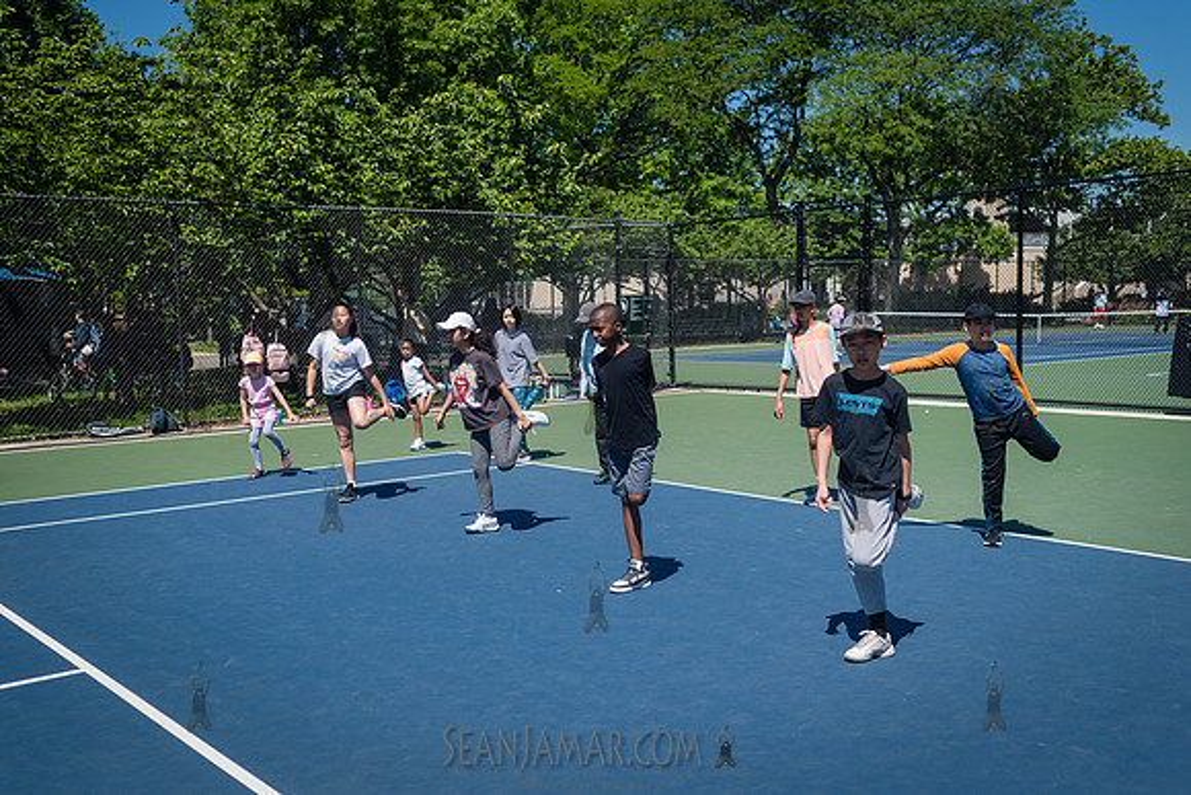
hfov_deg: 53.4
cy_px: 398
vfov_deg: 37.1
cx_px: 588
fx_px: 1185
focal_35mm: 36
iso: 200
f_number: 4
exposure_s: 1/2000
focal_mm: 35
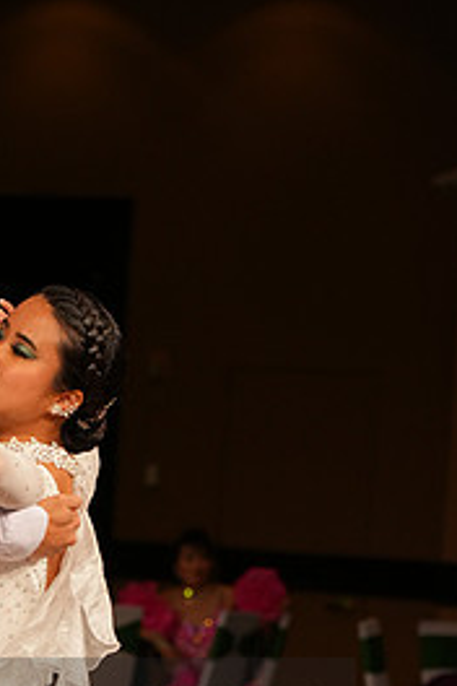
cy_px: 746
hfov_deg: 6.2
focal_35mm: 222
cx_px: -1
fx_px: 4227
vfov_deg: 9.2
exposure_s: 1/200
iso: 1250
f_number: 4.5
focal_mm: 101
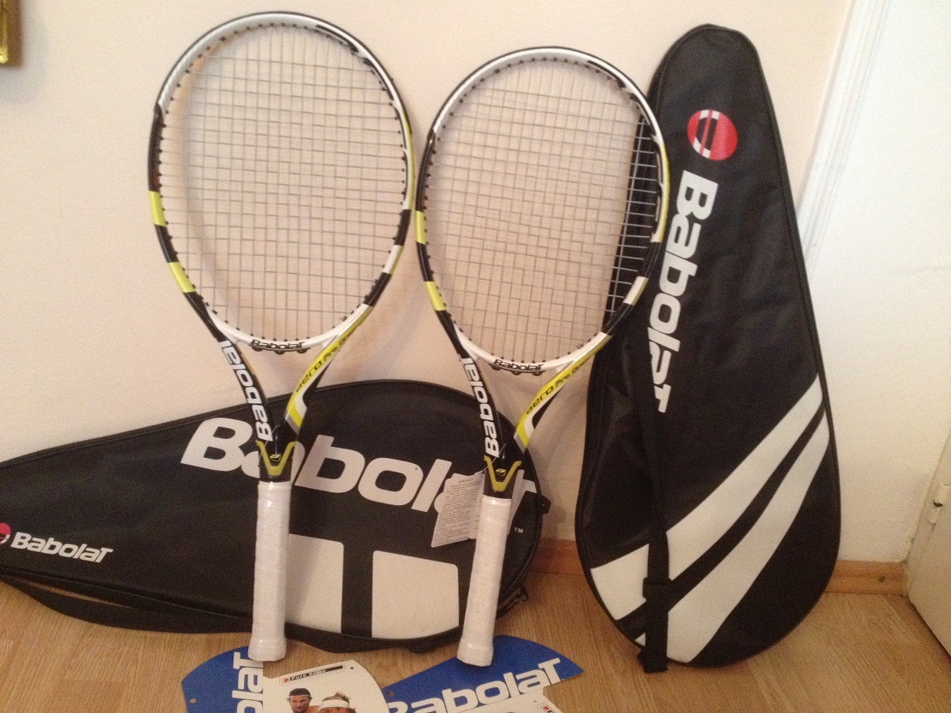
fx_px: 961
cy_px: 356
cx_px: 476
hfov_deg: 52.6
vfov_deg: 40.7
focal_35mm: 35
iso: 500
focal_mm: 4.28
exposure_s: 1/15
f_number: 2.4
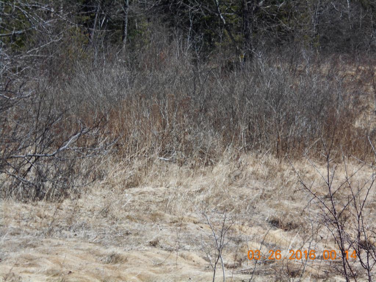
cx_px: 188
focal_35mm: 130
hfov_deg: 15.2
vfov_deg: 11.4
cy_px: 141
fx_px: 1412
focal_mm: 23
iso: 80
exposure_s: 1/250
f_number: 6.5
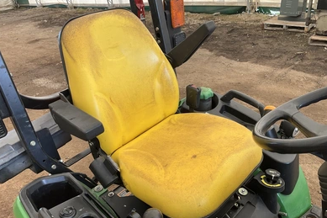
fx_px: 281
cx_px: 163
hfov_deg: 60.3
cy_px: 120
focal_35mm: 31
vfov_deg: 42.2
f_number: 1.8
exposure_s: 1/122
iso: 25
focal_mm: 3
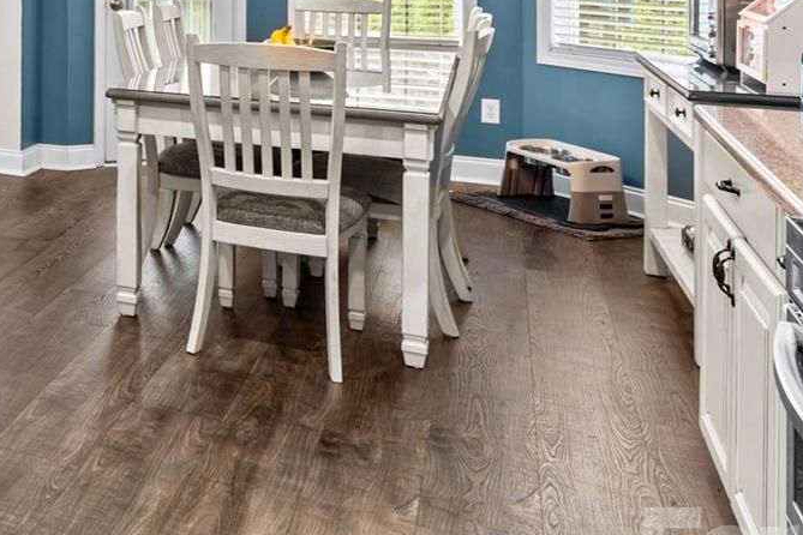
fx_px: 1093
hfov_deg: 32.1
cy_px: -76
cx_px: -204
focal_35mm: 49
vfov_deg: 25.2
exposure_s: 1/1.25
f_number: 8
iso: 100
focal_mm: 16
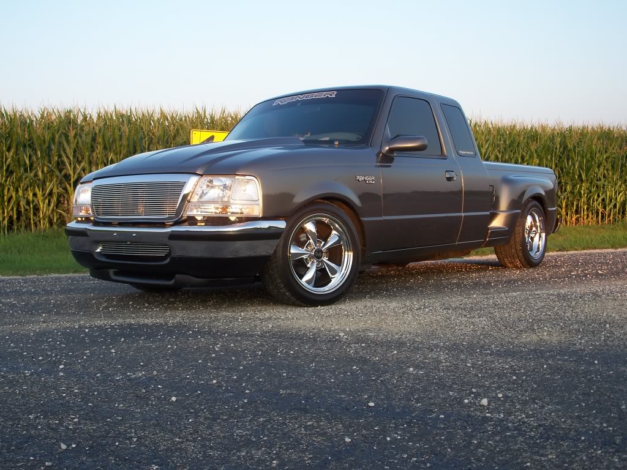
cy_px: 235
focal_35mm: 43
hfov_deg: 43.9
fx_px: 779
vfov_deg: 33.6
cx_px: 314
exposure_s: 1/100
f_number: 3.2
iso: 64
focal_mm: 9.1
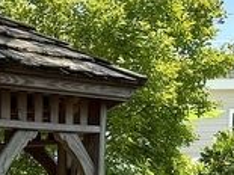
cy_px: 281
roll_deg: -0.1
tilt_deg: -5.6
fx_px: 838
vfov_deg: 11.3
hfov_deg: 14.8
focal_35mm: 124
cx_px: -110
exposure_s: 1/1009
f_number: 1.78
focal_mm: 6.86
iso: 80
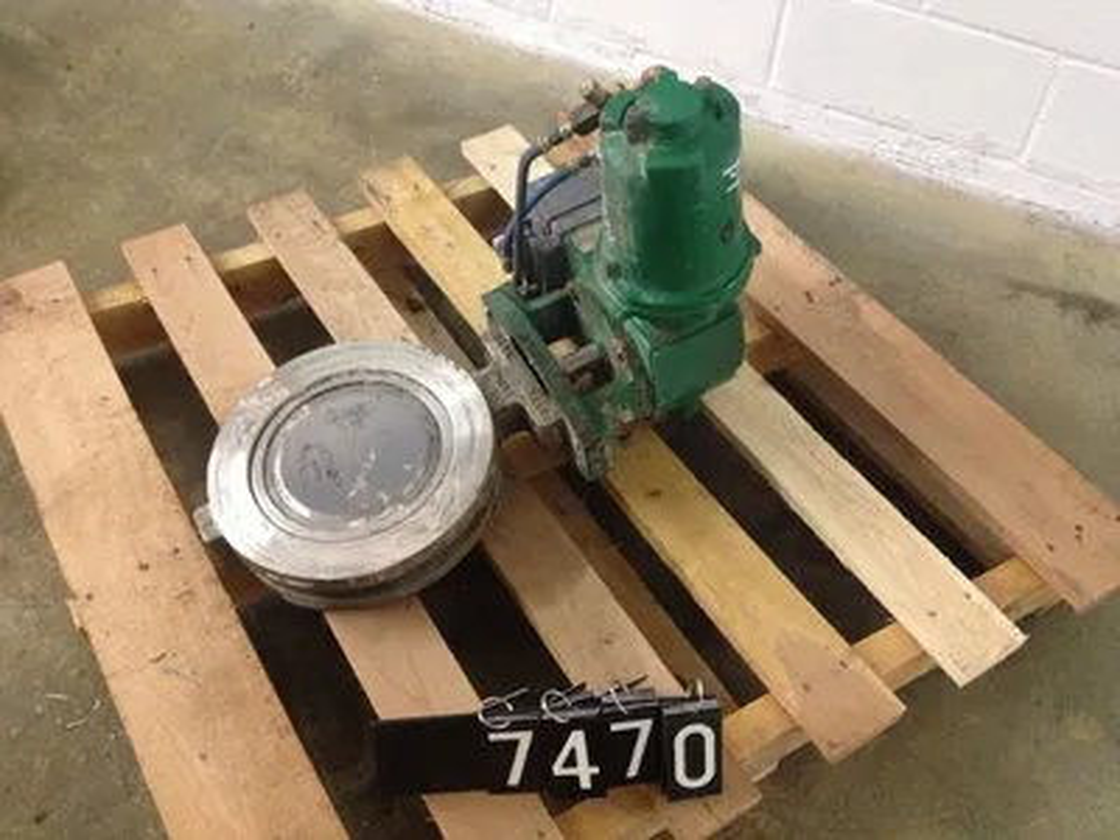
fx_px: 1132
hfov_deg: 52.6
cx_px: 560
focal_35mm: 35
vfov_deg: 40.7
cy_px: 420
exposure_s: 1/20
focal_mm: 4.28
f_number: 2.4
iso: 320
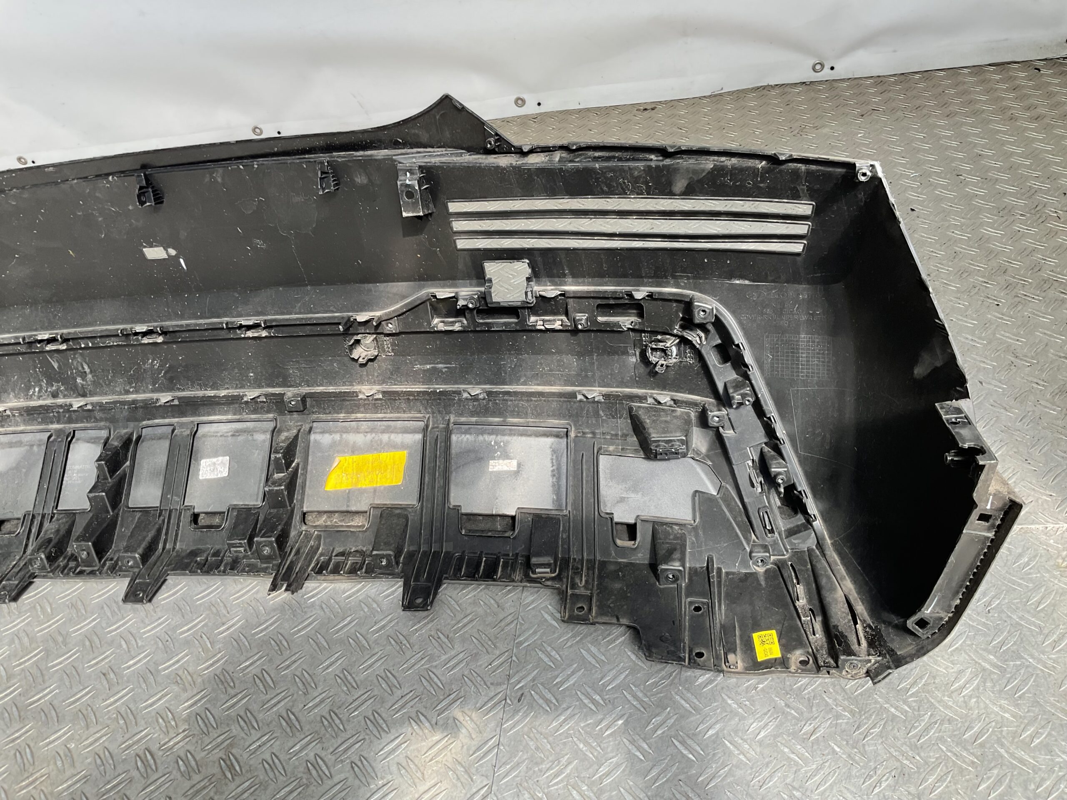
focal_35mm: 29
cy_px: 400
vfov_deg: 48.2
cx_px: 534
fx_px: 894
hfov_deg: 61.7
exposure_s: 1/183
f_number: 1.8
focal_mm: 3
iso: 16
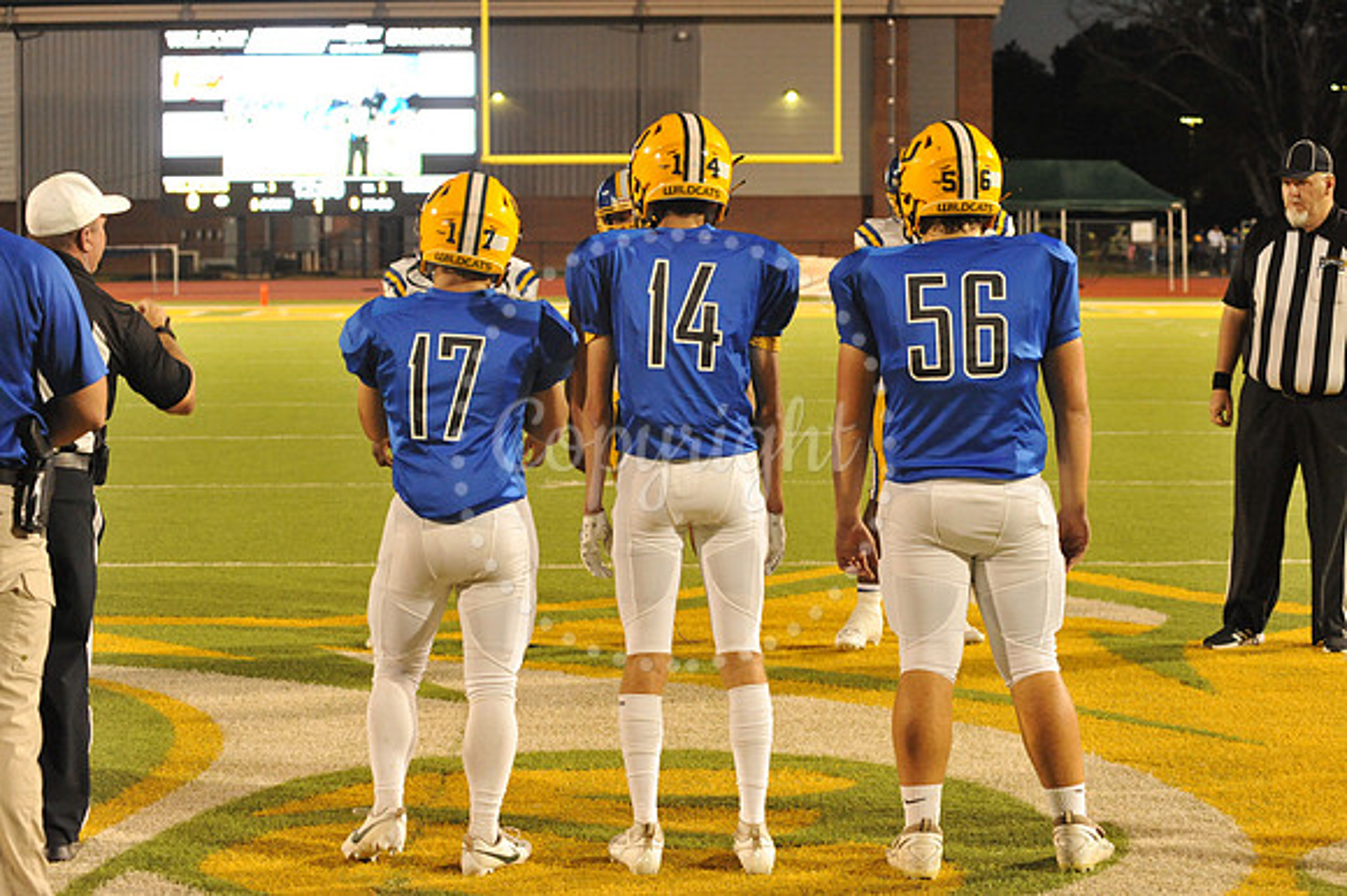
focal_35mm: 80
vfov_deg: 17.0
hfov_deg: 25.4
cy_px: 448
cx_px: 674
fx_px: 2992
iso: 5000
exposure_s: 1/125
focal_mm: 80
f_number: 5.6
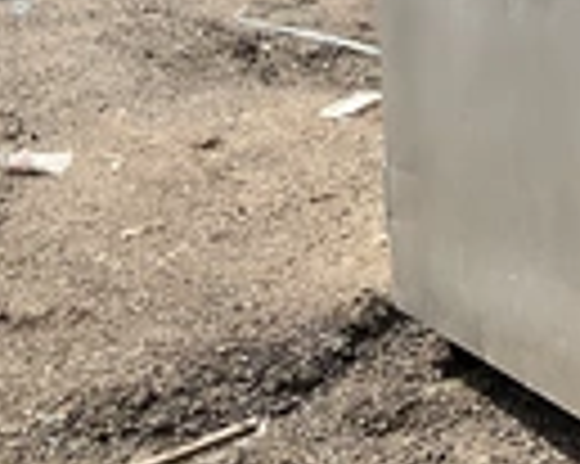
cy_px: -189
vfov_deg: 16.2
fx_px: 1509
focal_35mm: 88
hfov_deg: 19.8
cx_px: 778
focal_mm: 3
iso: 25
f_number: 1.8
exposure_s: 1/1675
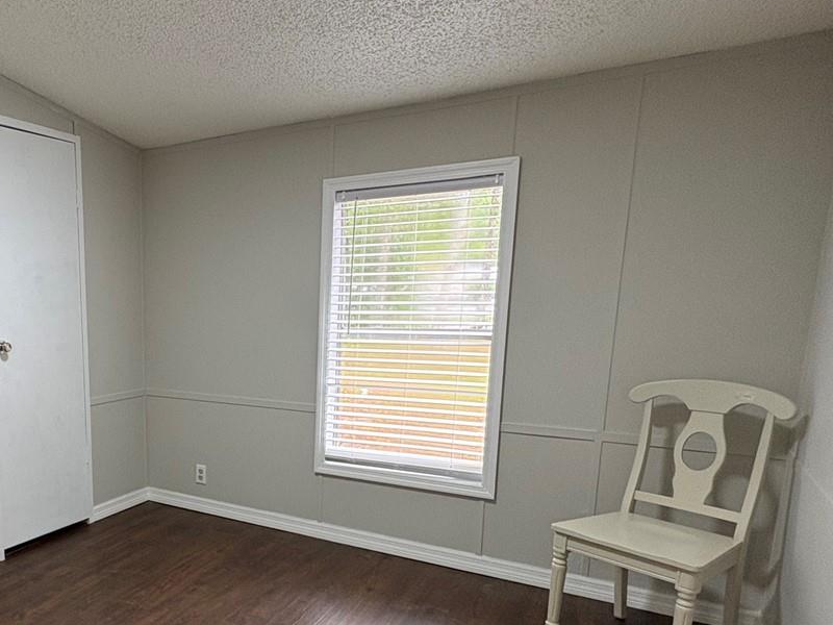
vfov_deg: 48.9
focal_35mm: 28
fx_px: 674
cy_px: 418
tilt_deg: -11.1
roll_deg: +1.2
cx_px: 167
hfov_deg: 58.6
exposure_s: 1/60
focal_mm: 2.22
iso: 160
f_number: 2.2
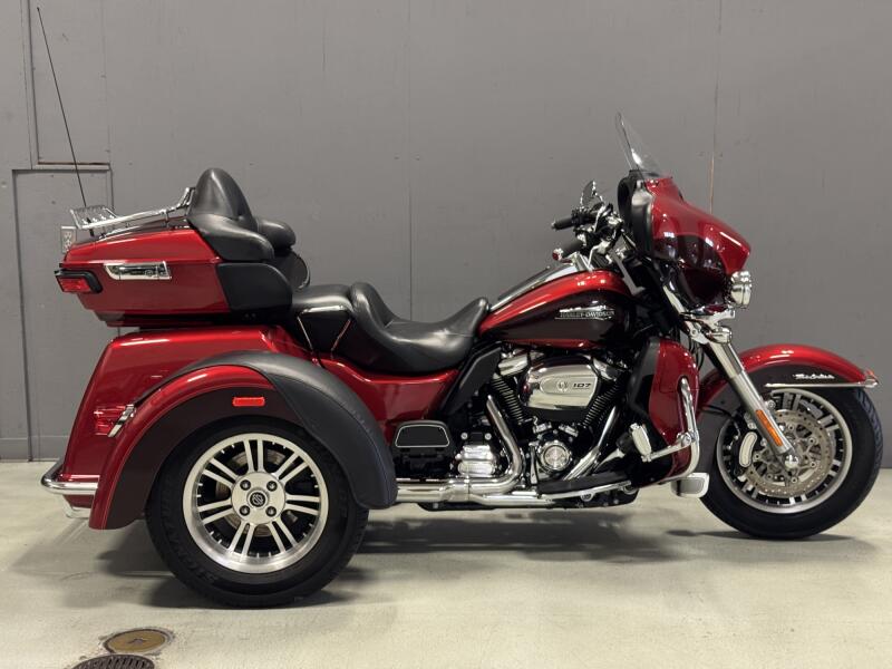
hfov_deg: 39.7
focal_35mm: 48
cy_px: 334
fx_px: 1237
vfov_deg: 30.3
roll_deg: -1.1
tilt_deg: -9.4
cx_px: 446
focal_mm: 6.76
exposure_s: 1/60
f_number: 1.78
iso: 250
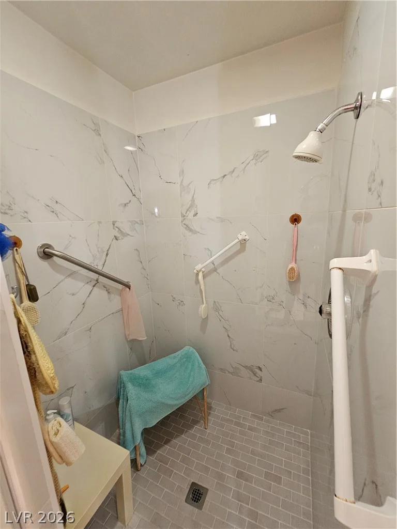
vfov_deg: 106.2
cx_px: 198
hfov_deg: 89.9
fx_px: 199
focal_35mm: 13
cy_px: 264
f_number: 2.2
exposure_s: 1/40
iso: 400
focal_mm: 2.2
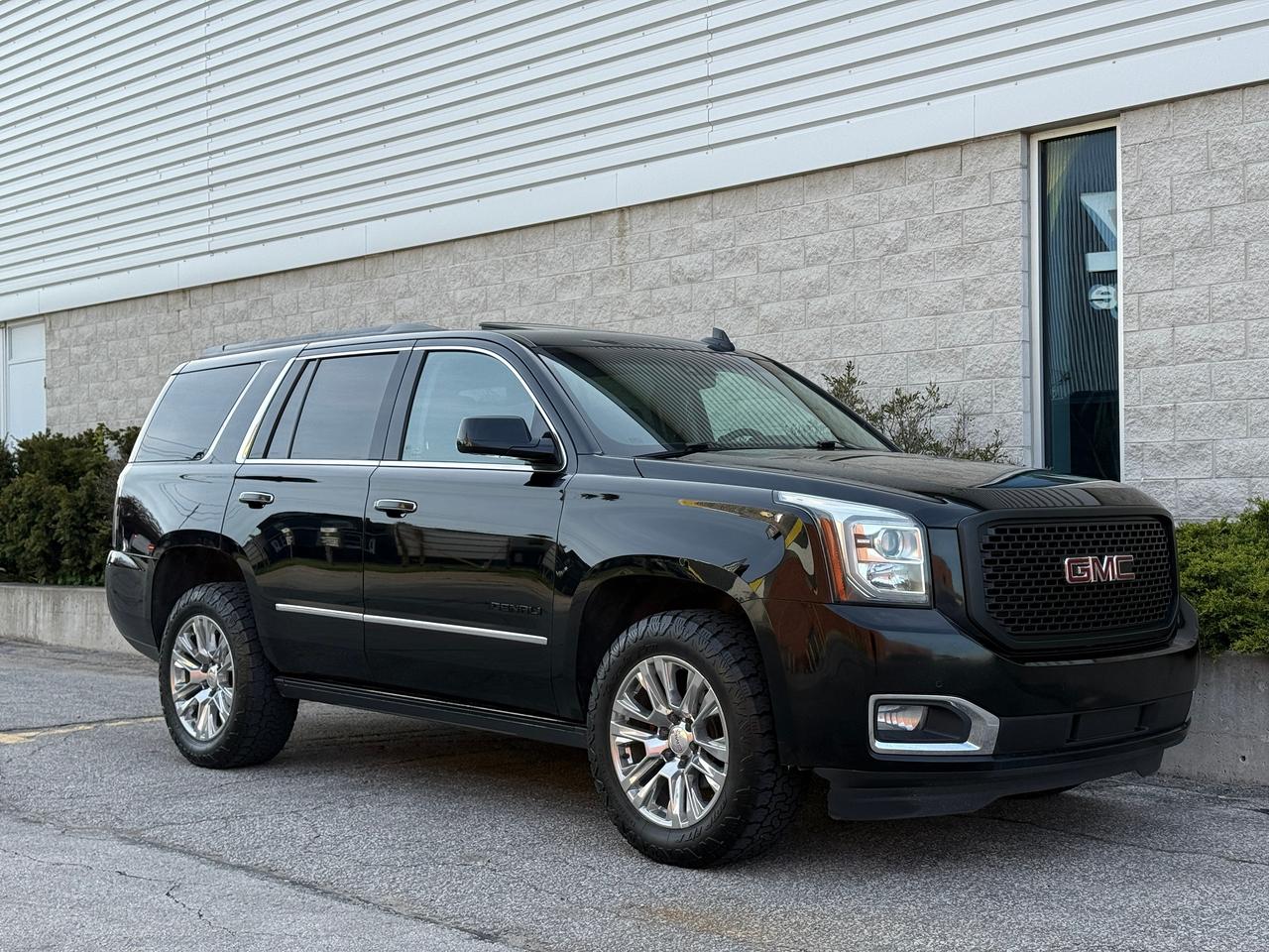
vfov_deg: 30.3
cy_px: 476
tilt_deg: +0.9
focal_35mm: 48
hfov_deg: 39.7
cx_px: 634
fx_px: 1760
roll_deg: +0.9
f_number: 1.78
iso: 80
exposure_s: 1/1000
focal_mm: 6.76
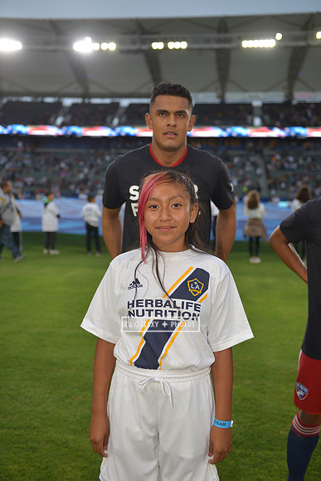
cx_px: 160
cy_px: 240
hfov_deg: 35.1
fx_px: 508
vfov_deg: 50.7
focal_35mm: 38
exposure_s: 1/250
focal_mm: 38
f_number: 2.8
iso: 250
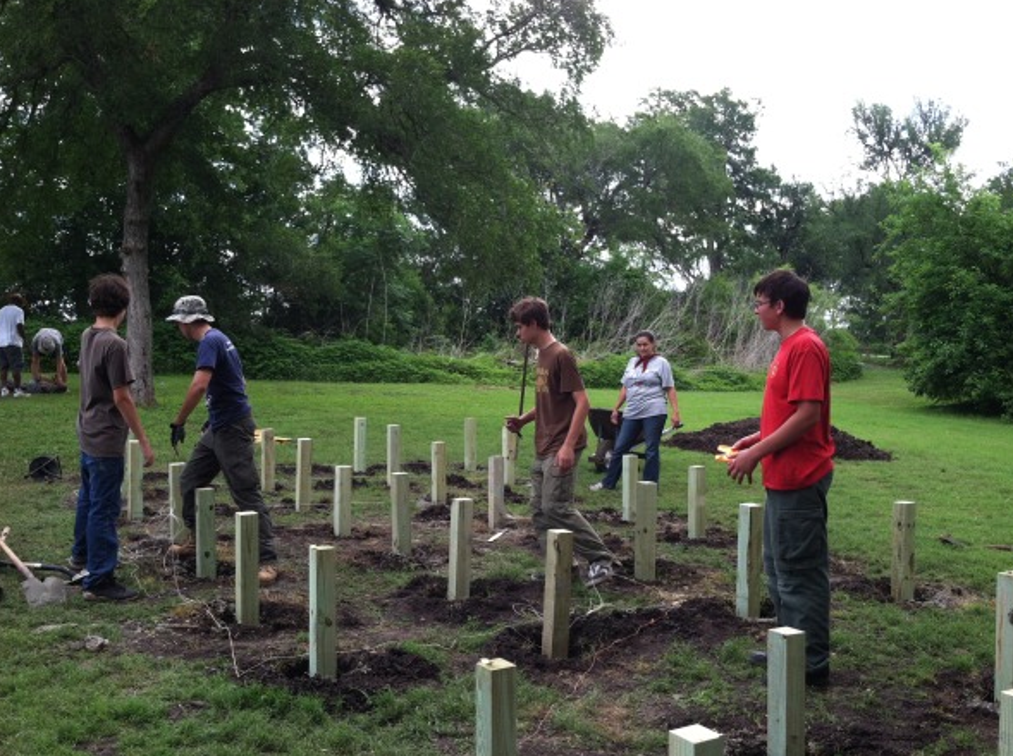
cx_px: 485
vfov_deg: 37.6
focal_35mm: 38
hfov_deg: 49.0
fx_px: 1110
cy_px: 405
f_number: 2.8
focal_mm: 3.85
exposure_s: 1/217
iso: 80
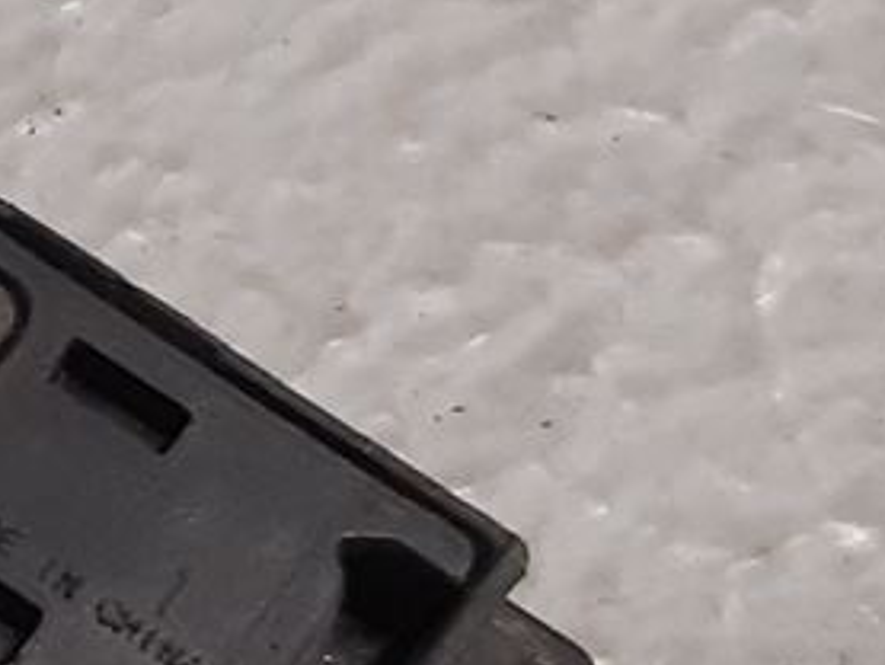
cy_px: 137
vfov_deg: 7.7
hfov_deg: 9.1
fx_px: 4911
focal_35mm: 192
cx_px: -1345
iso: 160
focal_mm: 3.93
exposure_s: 1/50
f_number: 1.7
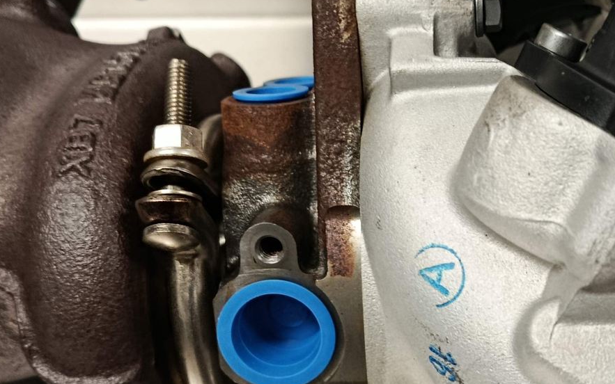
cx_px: 419
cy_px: 225
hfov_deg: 34.2
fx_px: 989
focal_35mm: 59
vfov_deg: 22.0
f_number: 1.7
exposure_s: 1/50
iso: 980
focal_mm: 5.24
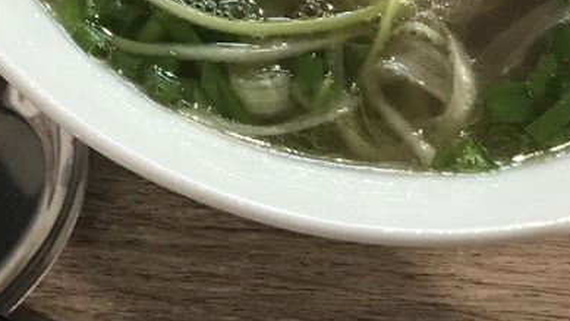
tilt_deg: -61.5
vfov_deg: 12.6
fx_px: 1421
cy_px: -73
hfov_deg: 22.6
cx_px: 182
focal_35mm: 94
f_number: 1.8
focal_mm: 3.99
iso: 100
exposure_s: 1/14
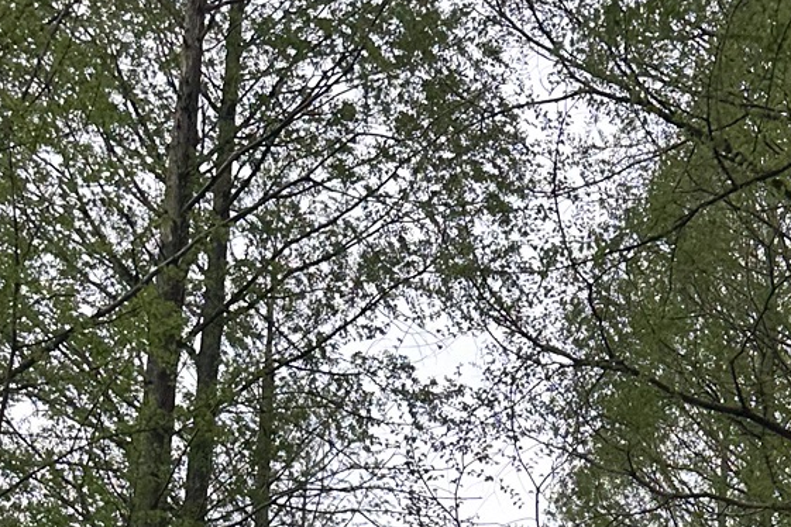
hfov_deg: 22.8
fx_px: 1955
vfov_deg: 12.7
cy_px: 1165
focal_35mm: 89
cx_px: 539
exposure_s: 1/334
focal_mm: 6.86
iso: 80
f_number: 1.78
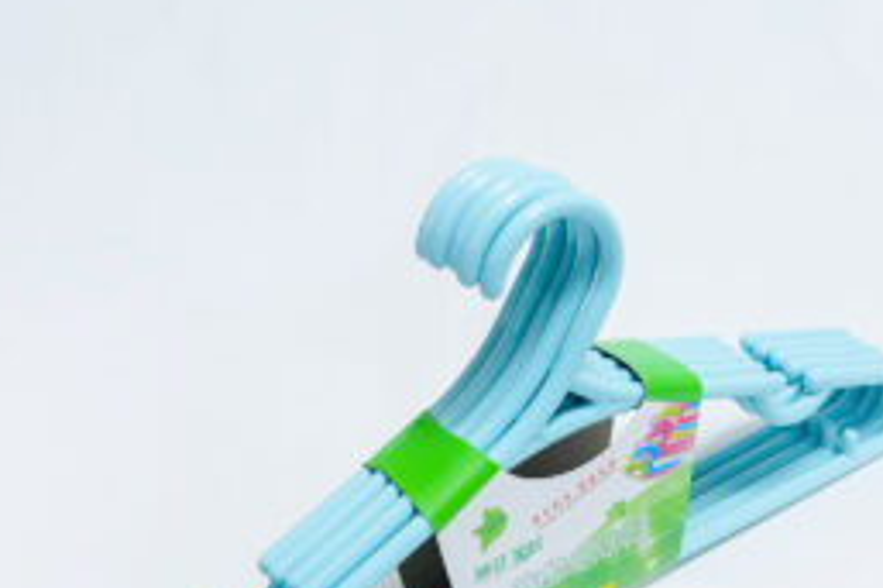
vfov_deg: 18.8
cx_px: 539
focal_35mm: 72
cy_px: 390
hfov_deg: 28.0
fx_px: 1765
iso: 3200
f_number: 11
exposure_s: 1/125
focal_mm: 29
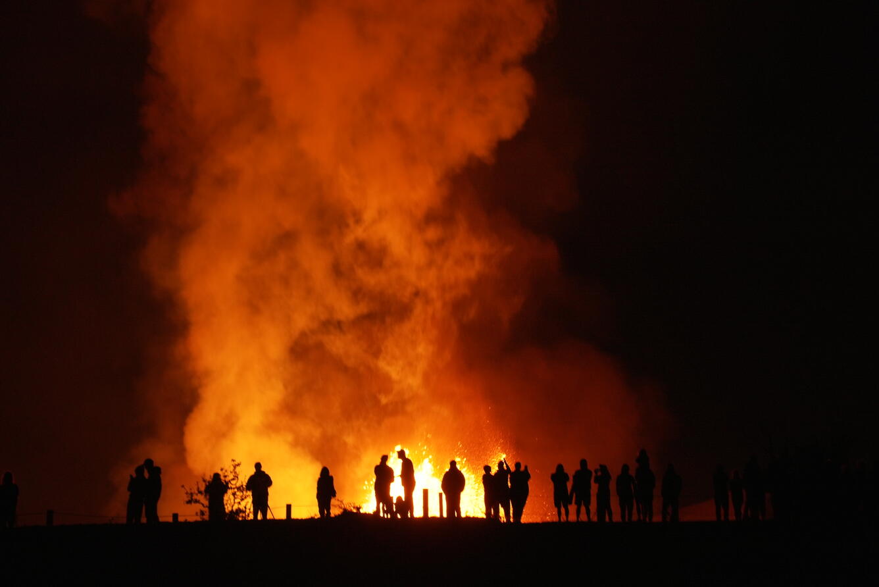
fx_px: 3224
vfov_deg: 10.4
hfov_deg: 15.5
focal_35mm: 132
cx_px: 440
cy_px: 294
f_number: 9
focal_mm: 132
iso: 1250
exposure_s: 1/13
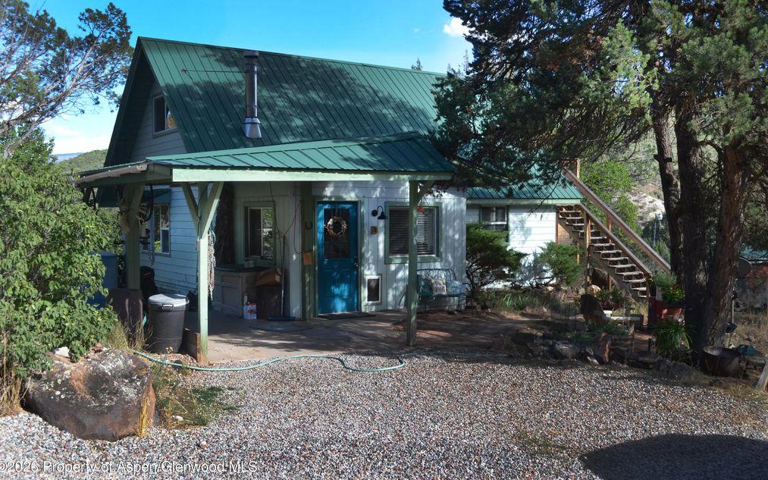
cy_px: 233
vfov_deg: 34.4
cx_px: 383
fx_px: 774
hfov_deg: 52.8
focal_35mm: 37
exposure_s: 1/200
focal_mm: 24
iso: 200
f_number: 7.1
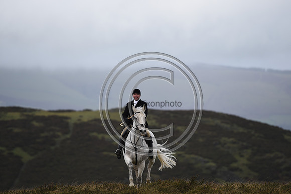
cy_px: 97
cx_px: 146
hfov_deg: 10.3
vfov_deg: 6.9
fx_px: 1616
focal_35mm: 200
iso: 125
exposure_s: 1/800
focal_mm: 200
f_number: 3.5
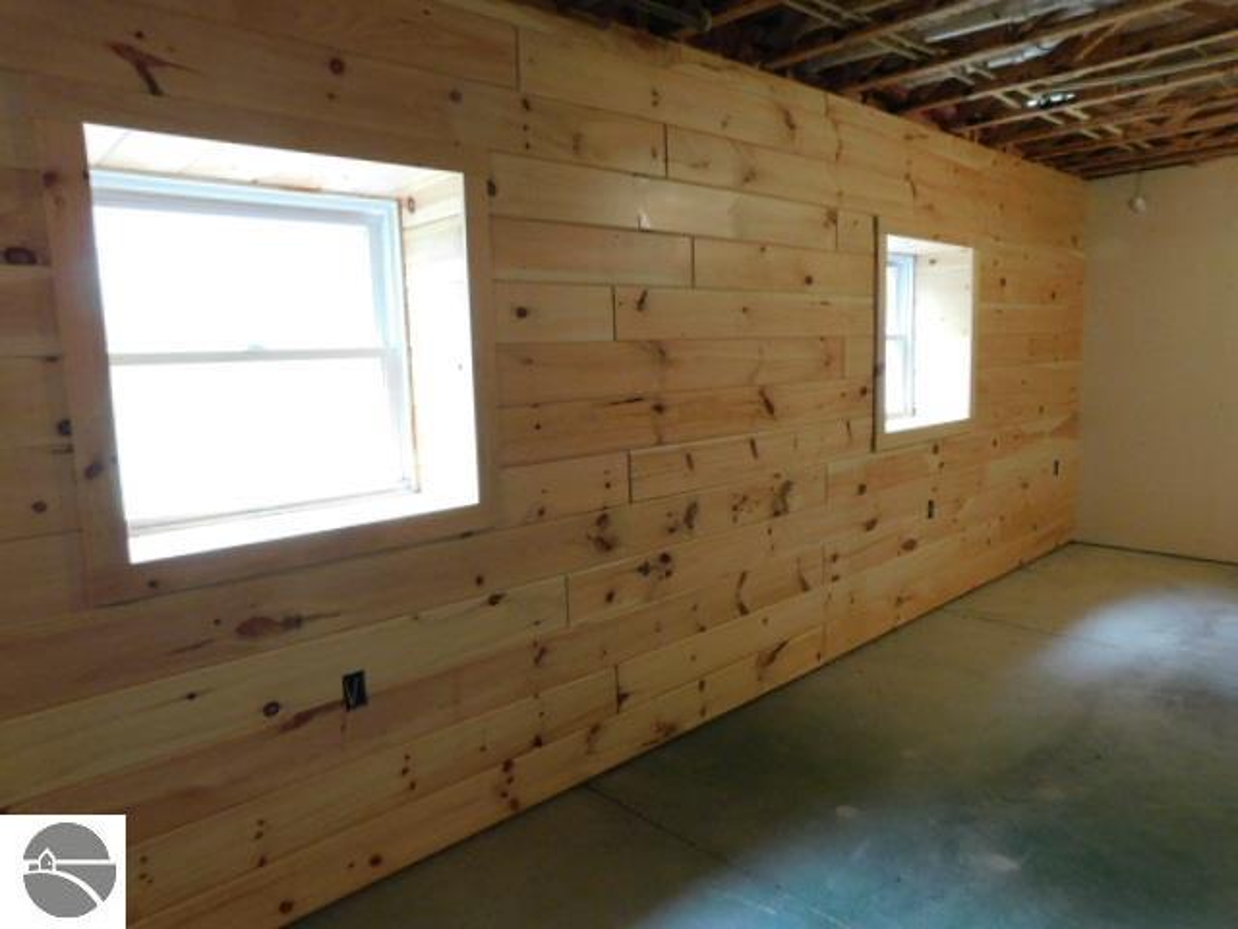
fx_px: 823
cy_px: 464
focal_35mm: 23
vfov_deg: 58.9
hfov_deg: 73.9
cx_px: 619
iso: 400
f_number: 3
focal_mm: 4
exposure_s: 1/15
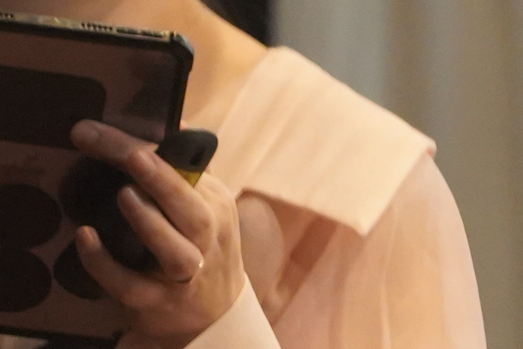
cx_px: 376
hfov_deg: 2.0
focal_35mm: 1007
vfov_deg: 1.4
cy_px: -15
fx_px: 14628
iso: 5000
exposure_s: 1/40
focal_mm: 150
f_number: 2.8
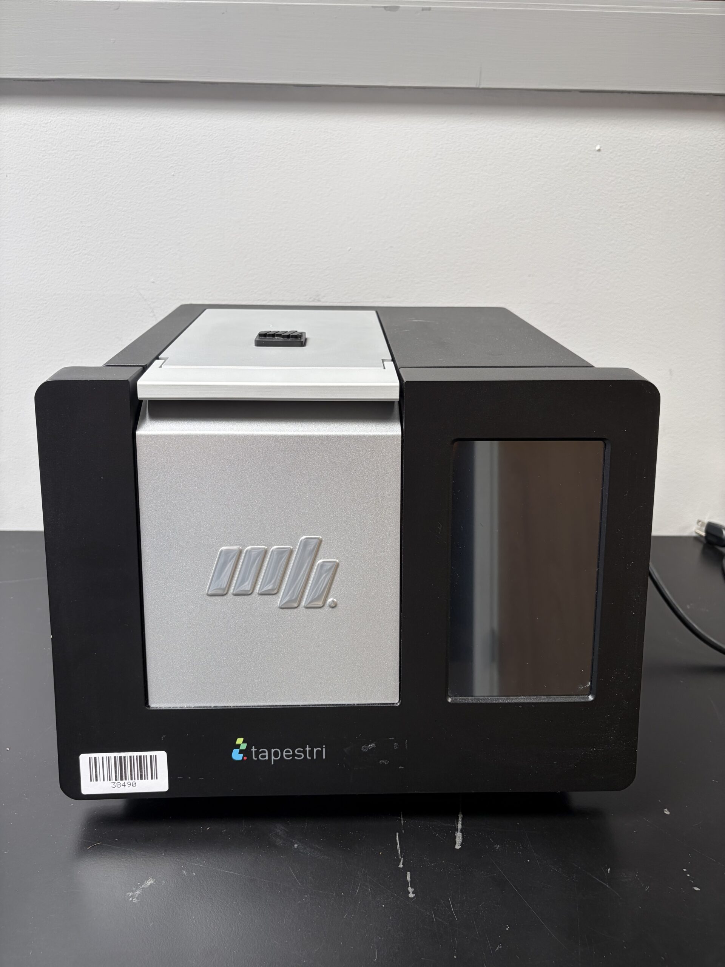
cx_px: 362
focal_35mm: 26
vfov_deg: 67.3
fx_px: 726
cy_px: 484
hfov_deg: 53.1
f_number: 1.6
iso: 40
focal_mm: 5.96
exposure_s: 1/122
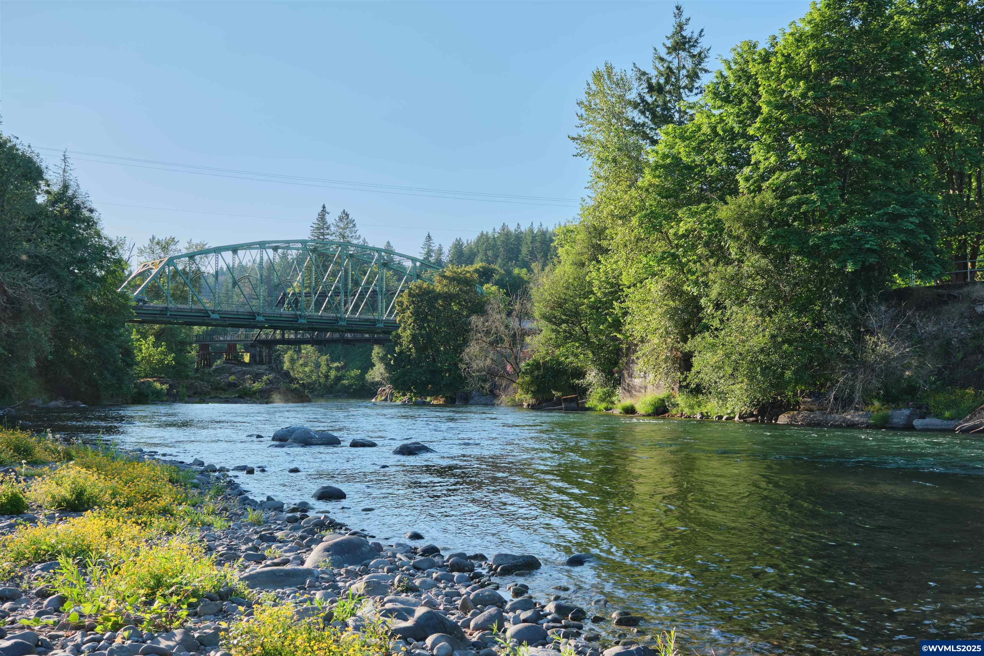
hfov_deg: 57.2
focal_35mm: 33
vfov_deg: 40.0
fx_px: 902
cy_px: 328
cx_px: 492
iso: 125
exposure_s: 1/200
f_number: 5
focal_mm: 22.3
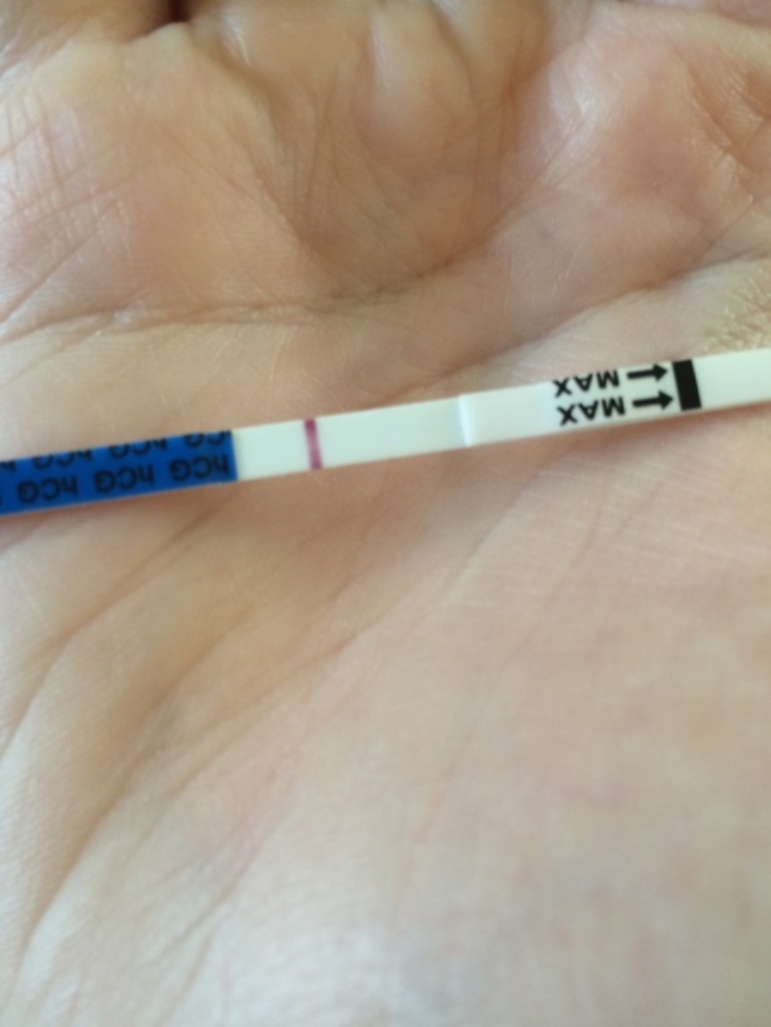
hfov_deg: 48.2
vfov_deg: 61.7
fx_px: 861
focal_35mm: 29
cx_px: 386
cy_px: 514
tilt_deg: -71.3
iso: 64
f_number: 2.2
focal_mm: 4.15
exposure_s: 1/33
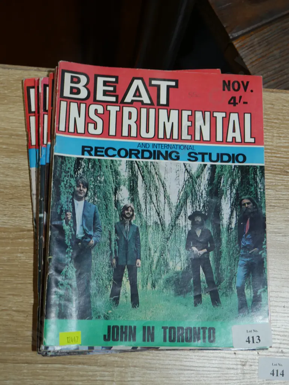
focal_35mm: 46
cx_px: 144
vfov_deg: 41.2
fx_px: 512
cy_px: 192
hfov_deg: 31.5
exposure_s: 1/60
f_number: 5.1
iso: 200
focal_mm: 23
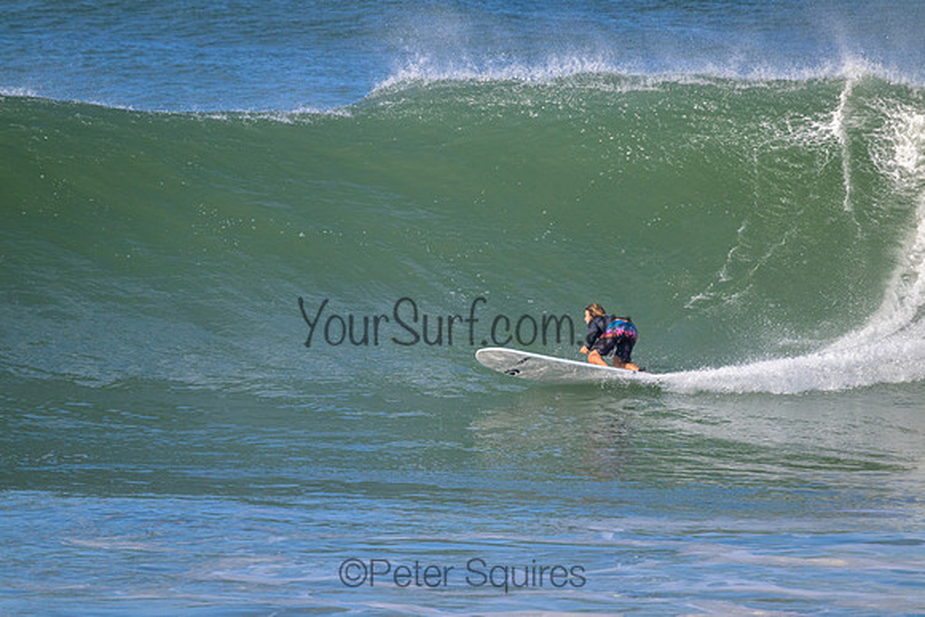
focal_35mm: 800
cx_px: 462
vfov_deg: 1.7
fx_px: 20559
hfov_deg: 2.6
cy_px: 308
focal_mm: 800
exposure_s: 1/2000
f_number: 11
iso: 1600
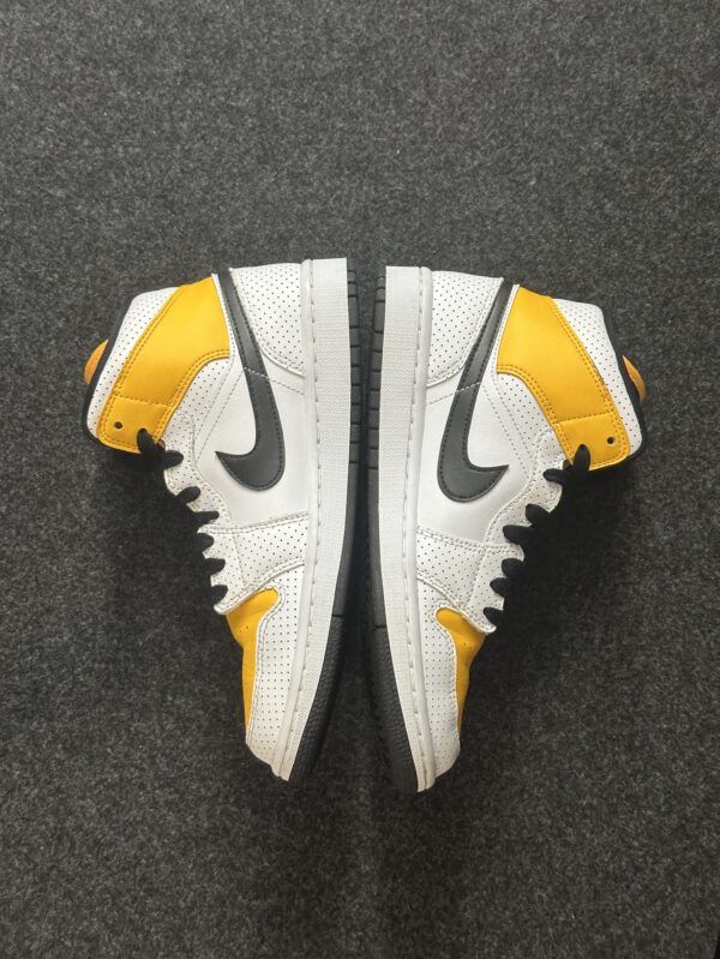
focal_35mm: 48
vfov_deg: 39.6
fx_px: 1330
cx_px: 360
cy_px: 480
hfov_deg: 30.3
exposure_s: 1/50
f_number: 1.78
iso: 250
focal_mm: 6.86
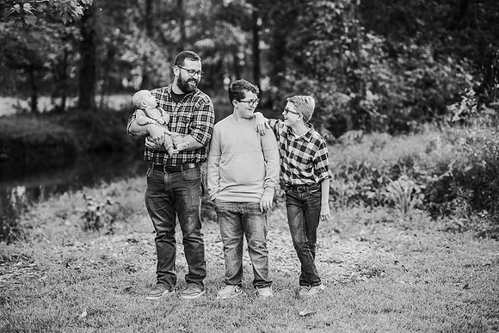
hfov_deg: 23.9
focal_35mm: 85
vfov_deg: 16.1
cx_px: 250
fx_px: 1178
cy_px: 166
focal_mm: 85
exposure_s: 1/200
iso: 200
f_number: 2.2
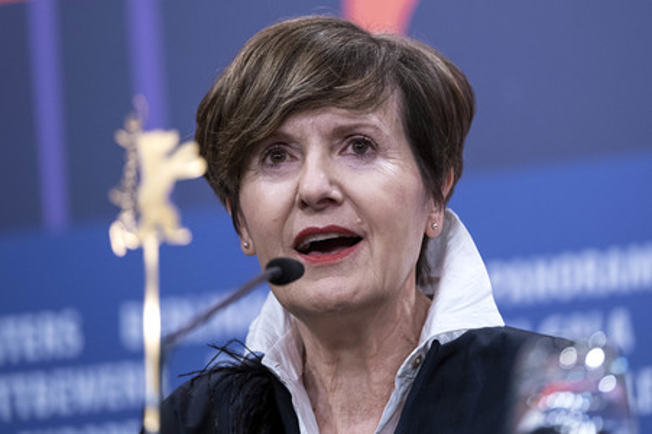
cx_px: 326
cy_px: 217
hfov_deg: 9.8
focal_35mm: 210
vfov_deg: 6.5
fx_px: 3800
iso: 1250
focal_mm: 140
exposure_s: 1/240
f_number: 2.8
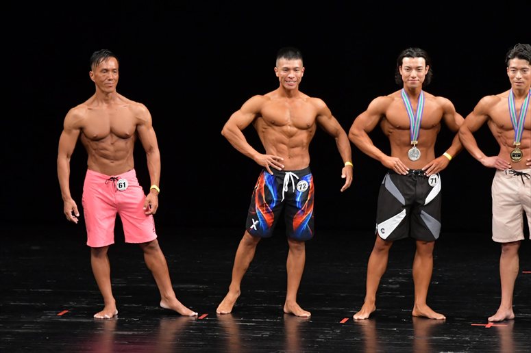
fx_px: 3759
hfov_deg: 8.1
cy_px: 176
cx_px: 266
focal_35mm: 255
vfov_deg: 5.4
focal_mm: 170
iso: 3200
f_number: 5.6
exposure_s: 1/400
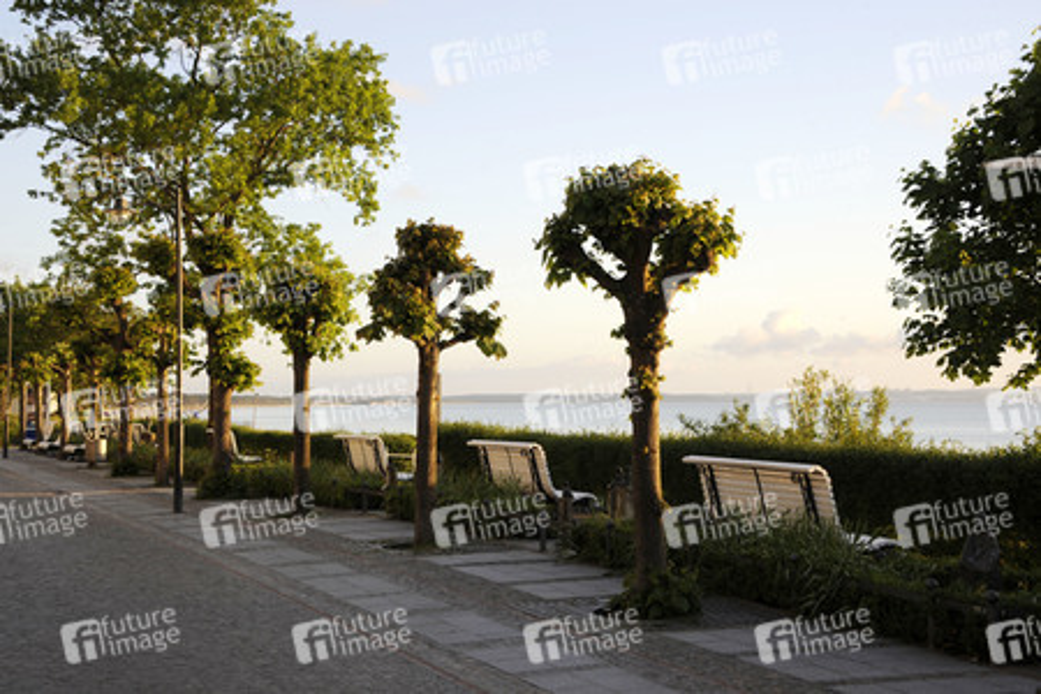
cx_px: 520
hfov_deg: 38.2
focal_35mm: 52
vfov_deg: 26.0
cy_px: 347
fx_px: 1504
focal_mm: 52
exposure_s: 1/250
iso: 400
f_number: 8
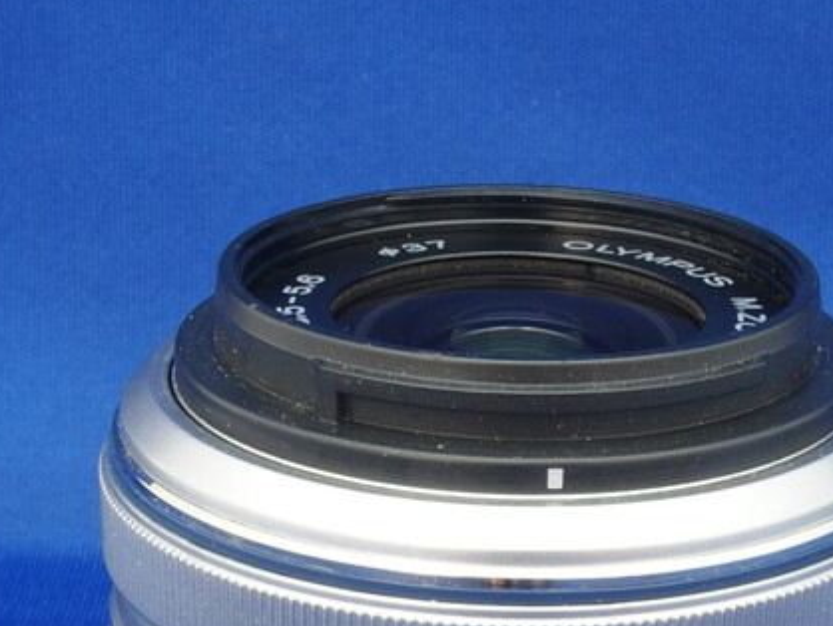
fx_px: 2624
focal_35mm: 109
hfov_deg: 18.0
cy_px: 684
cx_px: 498
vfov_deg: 13.3
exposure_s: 1.6
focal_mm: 8.1
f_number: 8
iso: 100
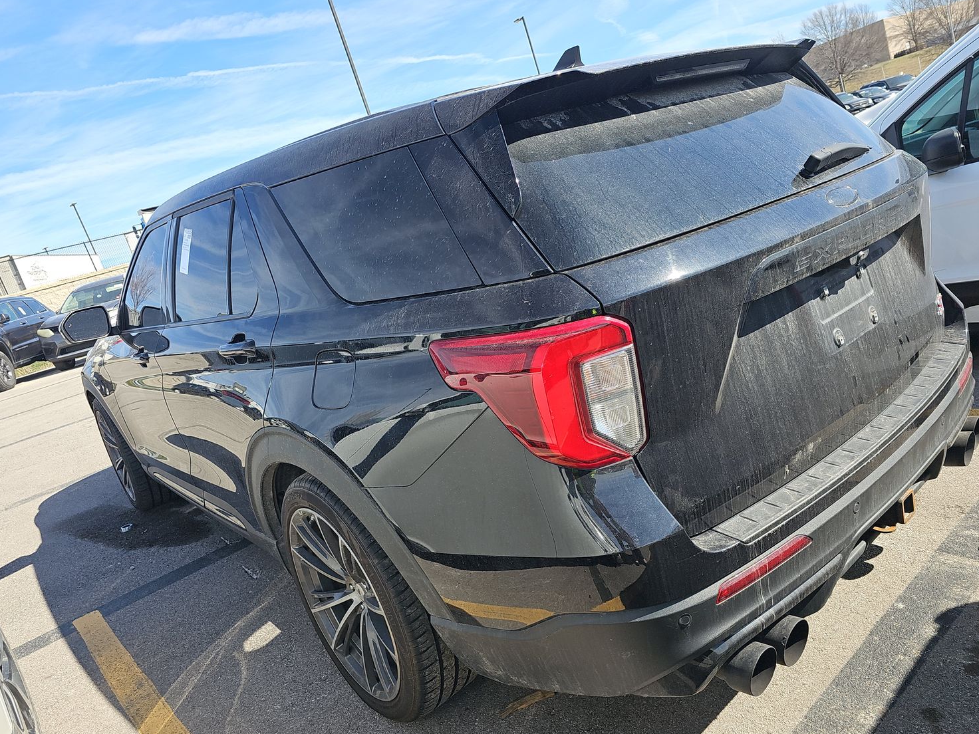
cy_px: 372
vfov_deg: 54.9
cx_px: 519
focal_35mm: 25
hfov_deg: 69.3
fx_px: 707
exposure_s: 1/280
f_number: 1.7
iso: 50
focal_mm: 6.3
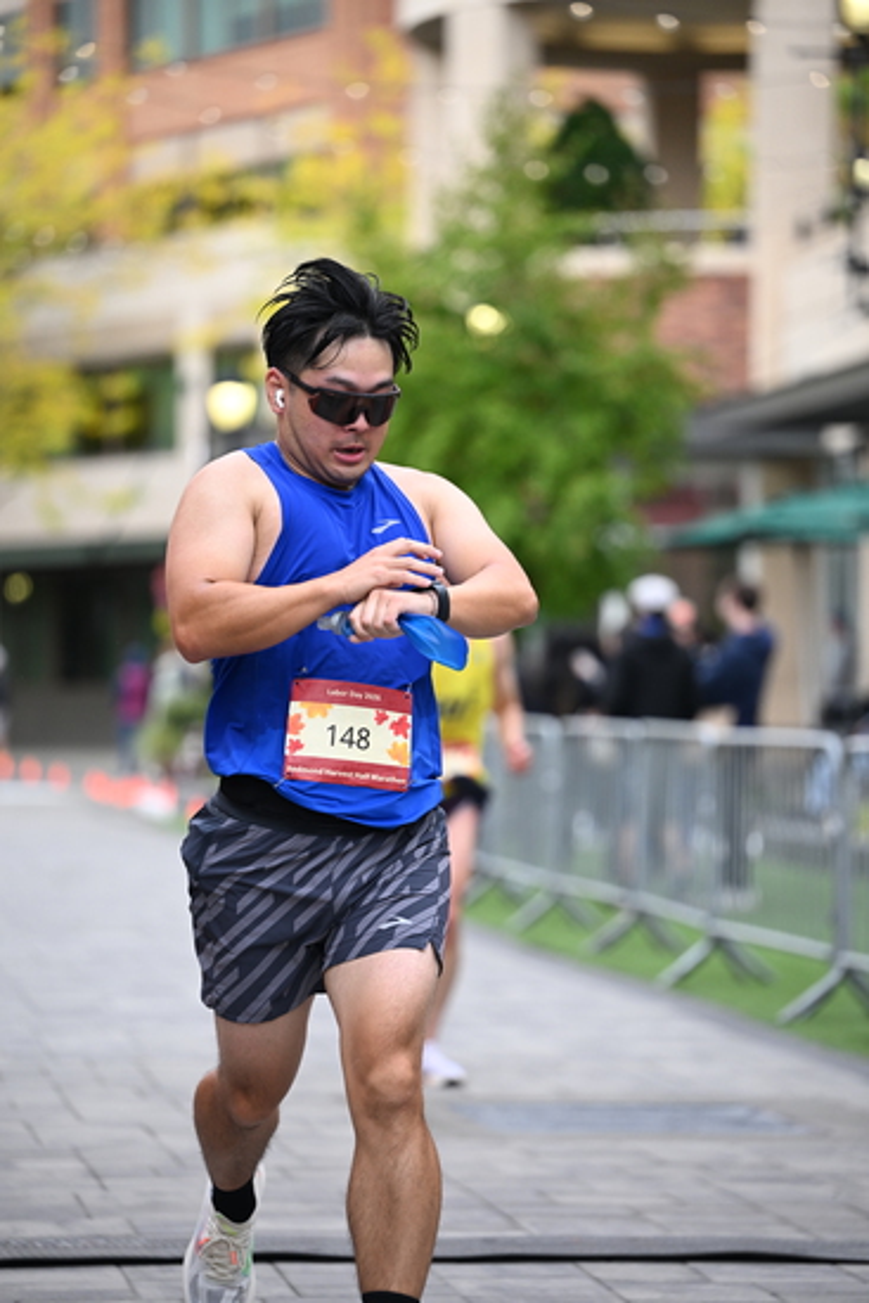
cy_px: 652
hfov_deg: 10.6
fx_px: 4704
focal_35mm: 130
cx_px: 434
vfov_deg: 15.8
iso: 1000
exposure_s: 1/1600
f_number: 2.8
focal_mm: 130
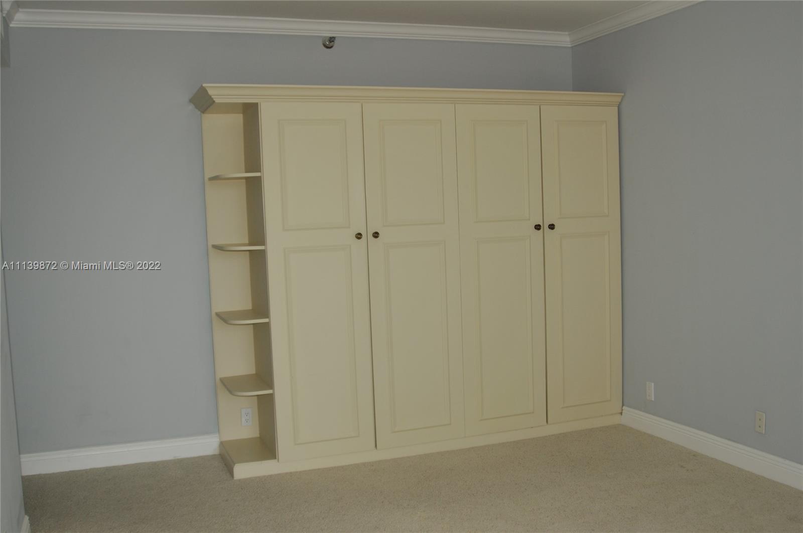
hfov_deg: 53.2
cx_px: 402
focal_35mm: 36
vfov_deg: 36.8
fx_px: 802
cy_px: 266
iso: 250
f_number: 2.8
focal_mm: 24
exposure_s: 1/250
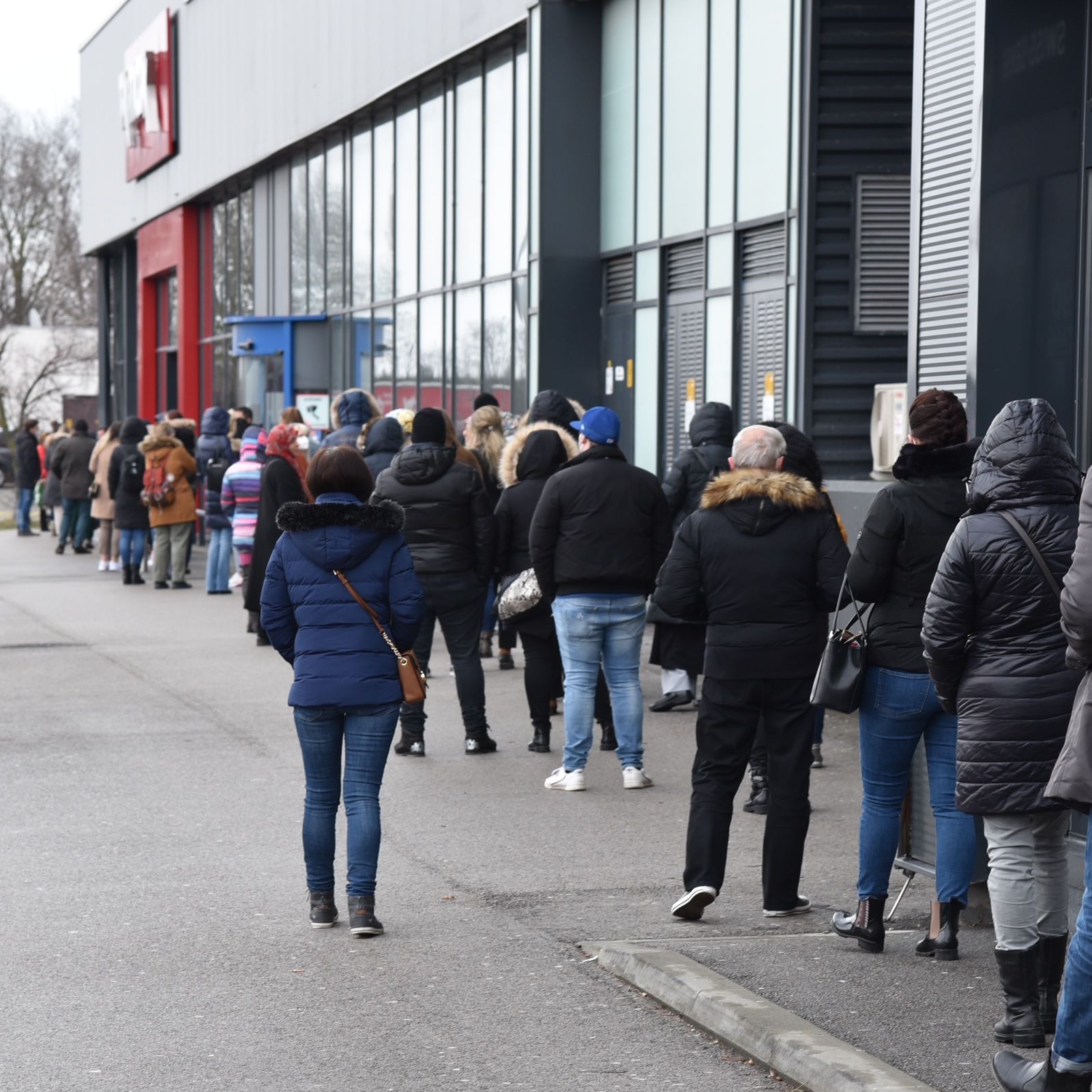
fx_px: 4675
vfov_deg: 13.3
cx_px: 530
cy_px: 634
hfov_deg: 13.3
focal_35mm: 131
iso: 400
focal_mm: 82
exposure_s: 1/125
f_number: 5.6
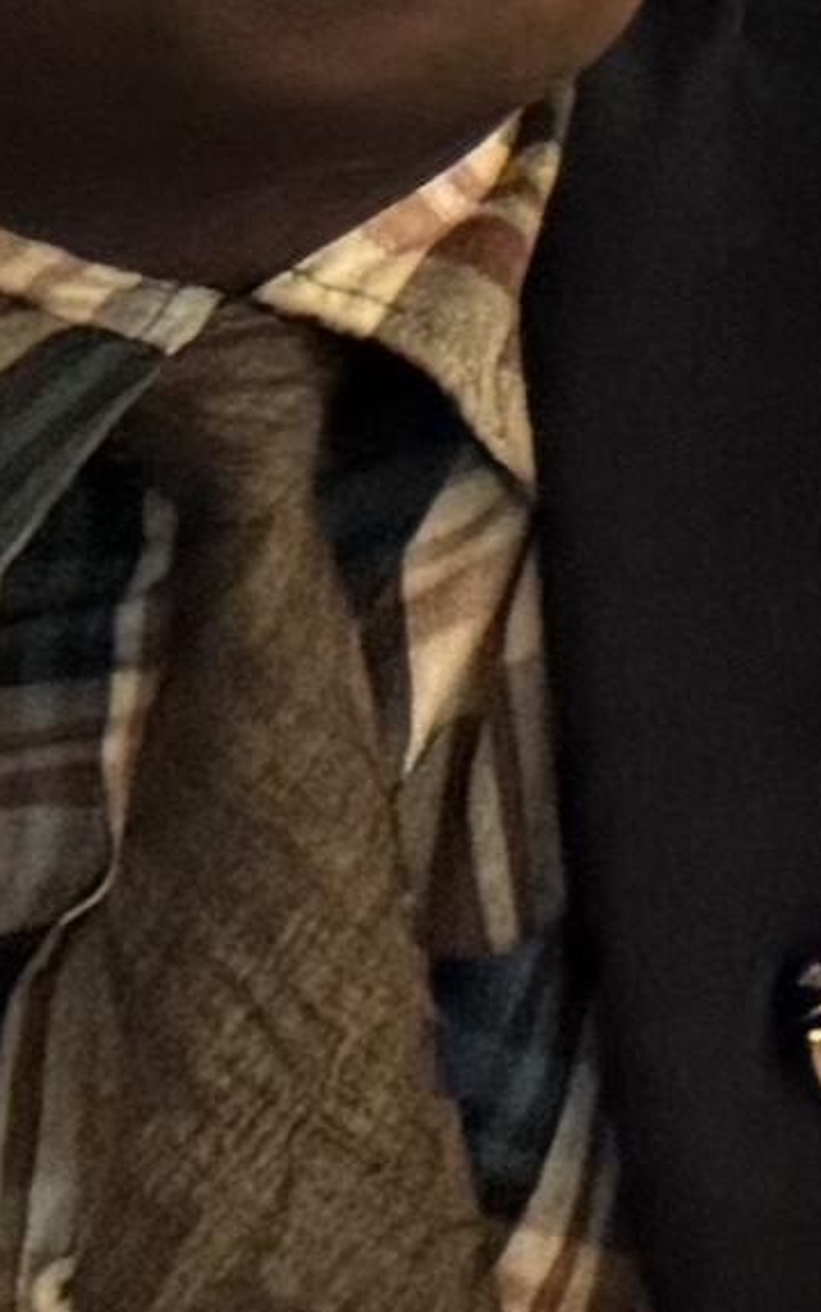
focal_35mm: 253
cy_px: -2133
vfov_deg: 7.6
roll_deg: -0.7
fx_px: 9053
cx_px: 6015
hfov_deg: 3.8
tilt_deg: -4.2
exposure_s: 1/52
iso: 400
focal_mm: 6.76
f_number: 1.78
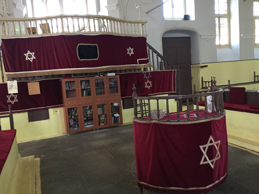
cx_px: 130
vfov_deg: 48.2
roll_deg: +3.9
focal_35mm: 29
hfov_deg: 61.7
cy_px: 97
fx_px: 217
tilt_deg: -5.3
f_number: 2.2
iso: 125
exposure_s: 1/33
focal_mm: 4.15
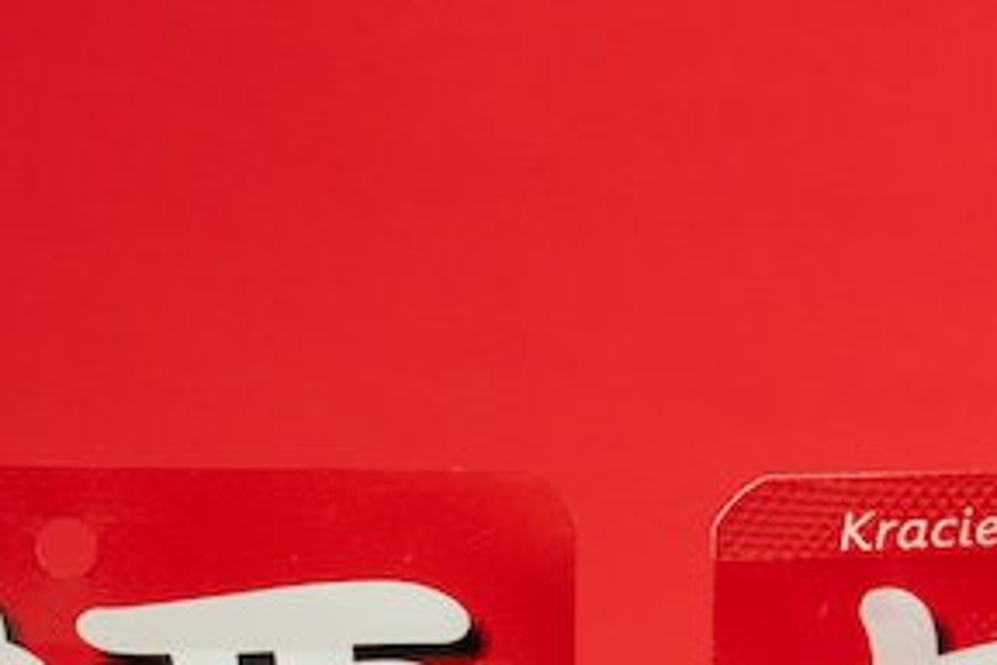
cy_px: 1072
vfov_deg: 7.1
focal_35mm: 191
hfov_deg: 10.8
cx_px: 620
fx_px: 5289
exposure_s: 1/60
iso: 1600
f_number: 11
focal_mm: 55
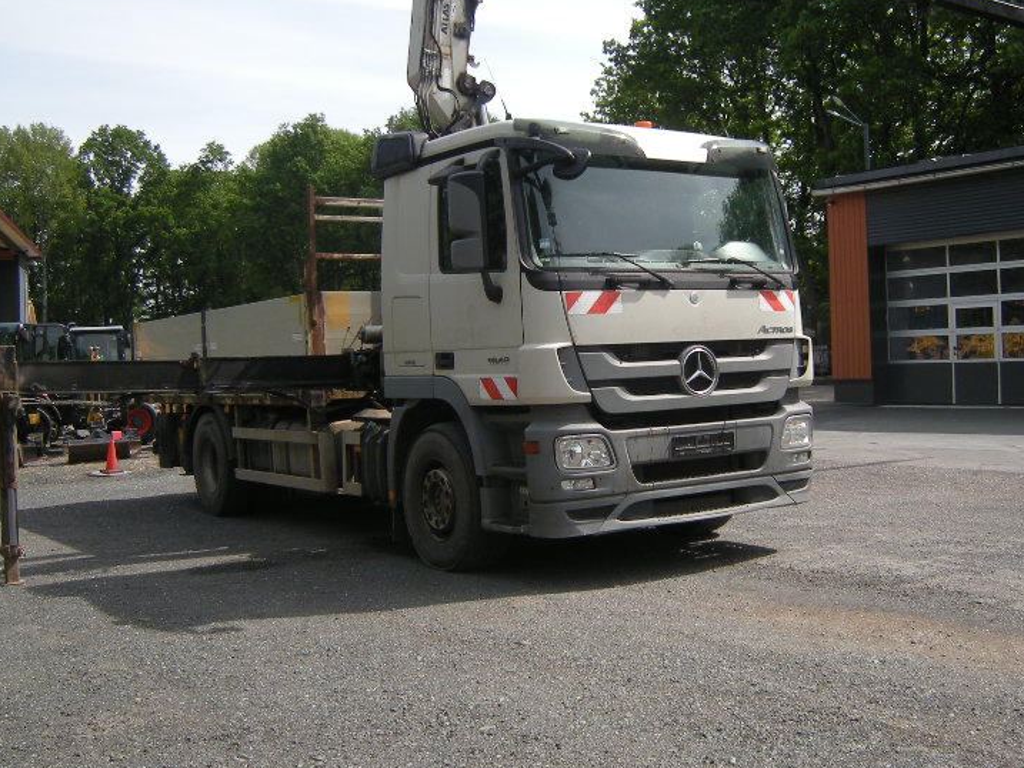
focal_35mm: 40
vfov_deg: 35.9
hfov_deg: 46.5
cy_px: 330
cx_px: 613
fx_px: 1183
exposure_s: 1/190
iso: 64
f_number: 5.6
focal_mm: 4.7
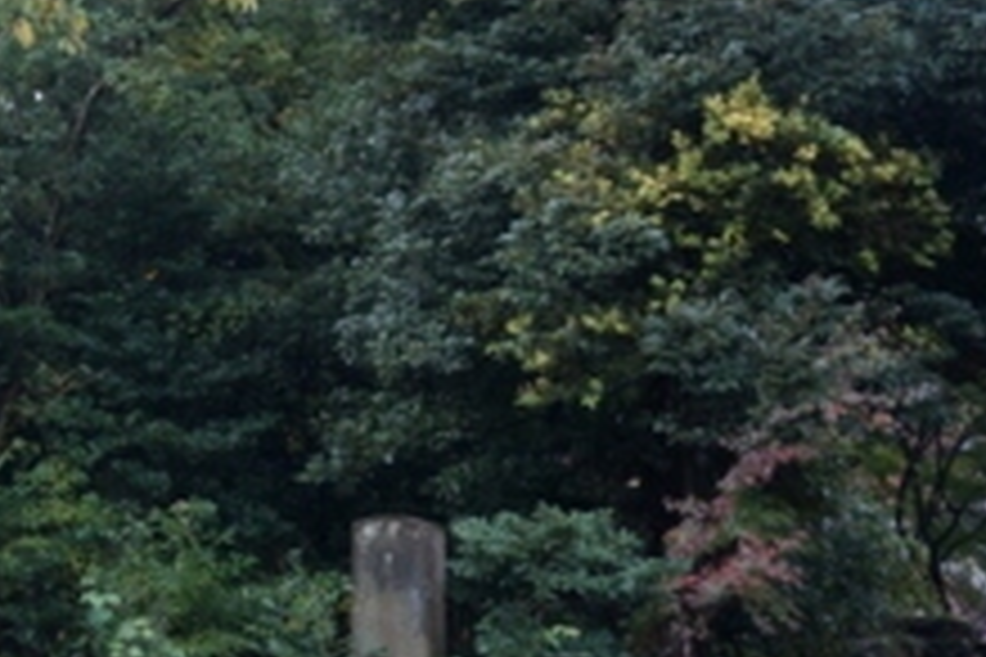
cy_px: 169
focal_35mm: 86
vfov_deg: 15.8
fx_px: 2365
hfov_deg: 21.2
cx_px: -320
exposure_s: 1/60
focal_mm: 21
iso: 160
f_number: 4
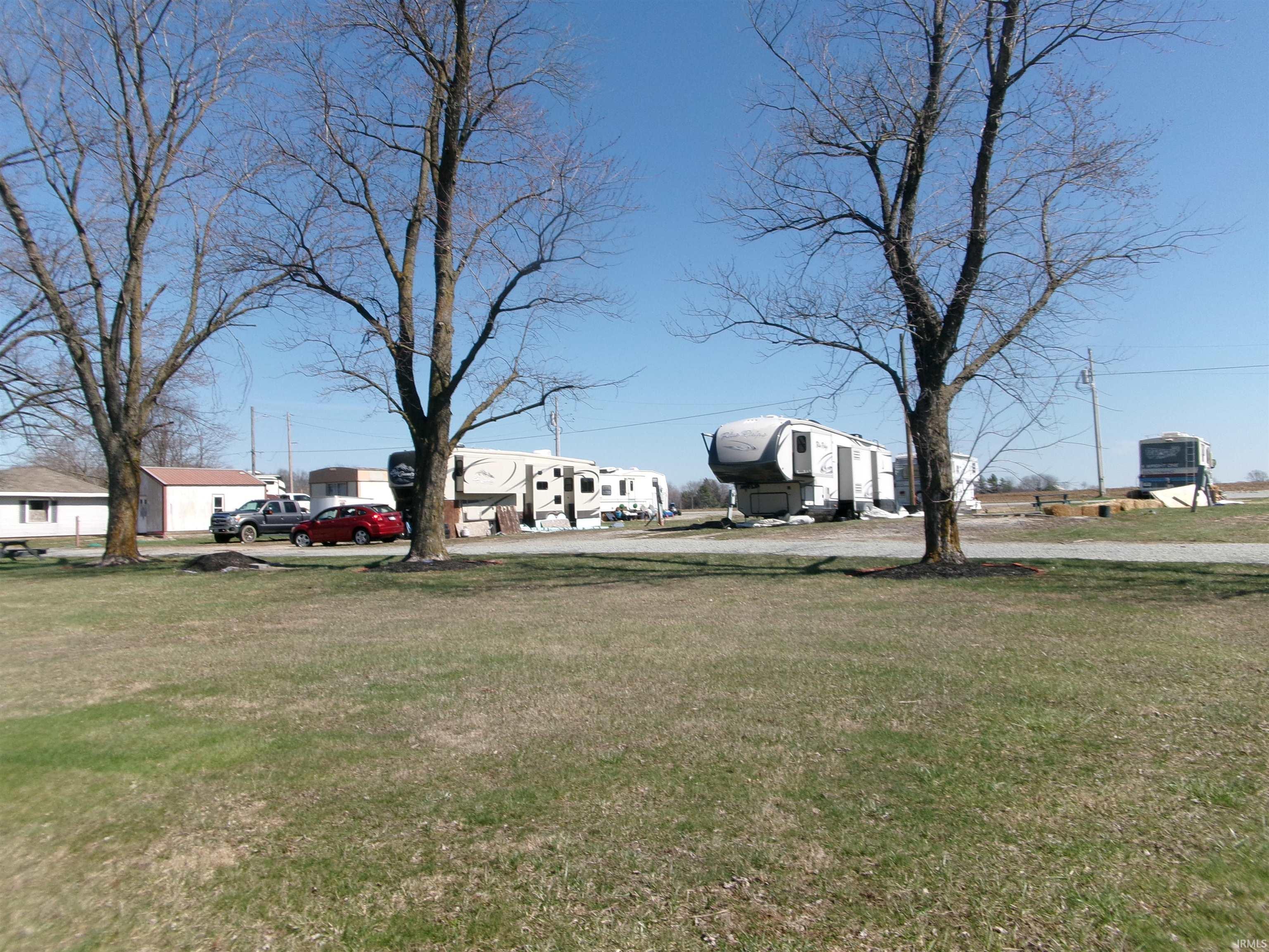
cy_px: 476
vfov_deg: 49.7
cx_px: 634
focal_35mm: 28
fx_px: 1026
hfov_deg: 63.4
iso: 100
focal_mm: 5.1
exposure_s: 1/140
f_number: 10.8
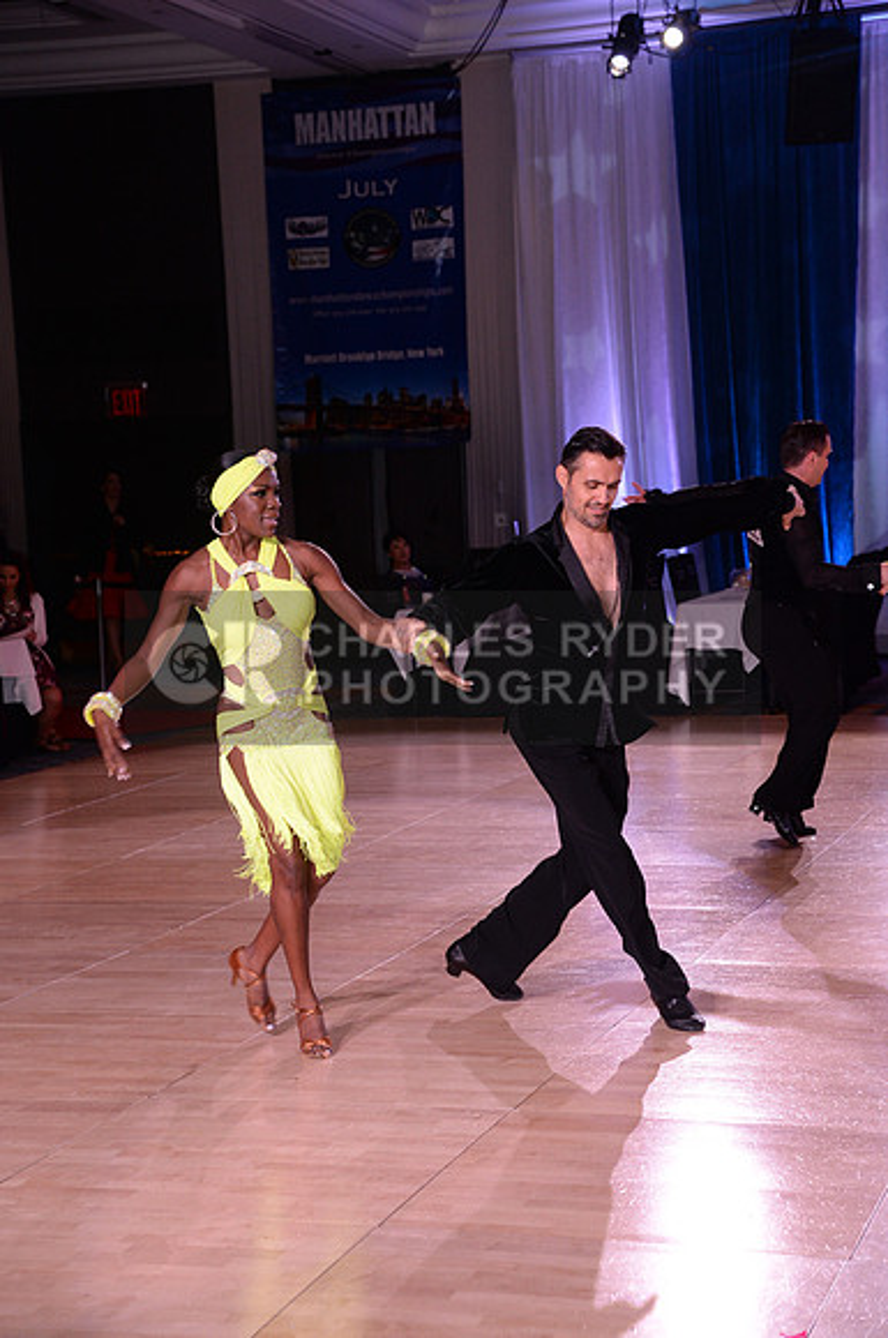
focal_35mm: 70
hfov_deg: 19.4
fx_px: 2598
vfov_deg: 28.9
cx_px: 444
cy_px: 669
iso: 2000
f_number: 5.6
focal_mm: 70
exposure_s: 1/250
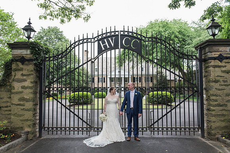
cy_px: 79
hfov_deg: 61.7
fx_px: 192
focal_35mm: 30
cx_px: 111
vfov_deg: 43.5
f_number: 4
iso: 800
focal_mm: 29
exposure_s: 1/400
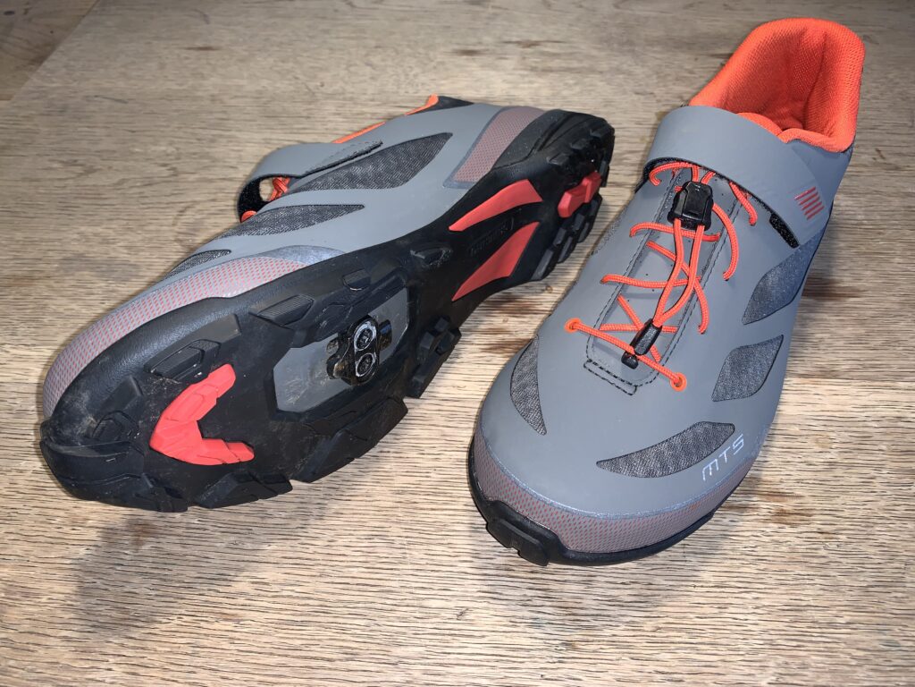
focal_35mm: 26
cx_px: 458
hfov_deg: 67.3
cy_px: 344
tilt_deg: -48.8
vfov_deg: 53.1
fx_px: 687
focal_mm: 4.25
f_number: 1.8
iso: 25
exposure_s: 1/24
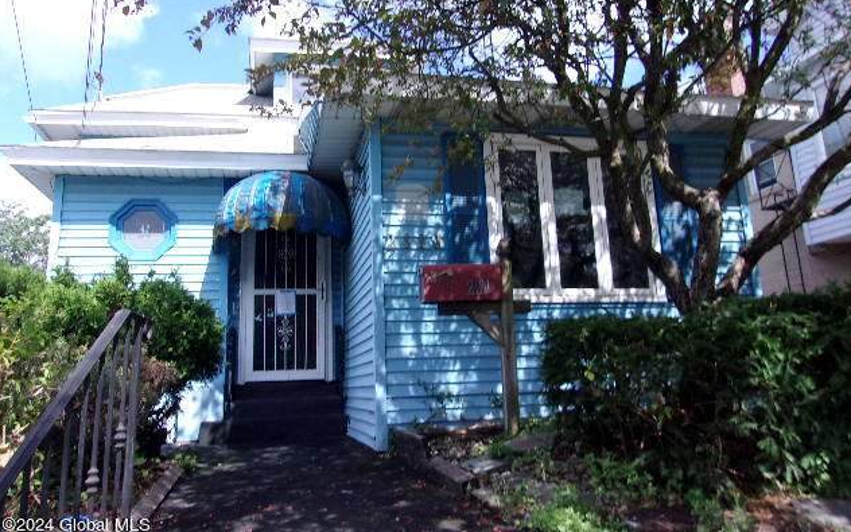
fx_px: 673
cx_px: 426
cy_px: 230
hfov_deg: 64.6
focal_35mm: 29
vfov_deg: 43.1
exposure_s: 1/100
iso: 200
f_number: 10.4
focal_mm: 4.9
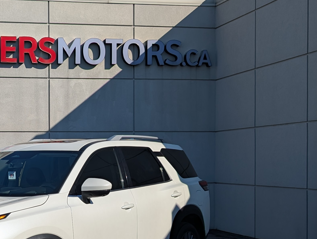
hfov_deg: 29.5
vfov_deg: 23.6
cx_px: 18
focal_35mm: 62
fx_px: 569
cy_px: 165
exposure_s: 1/2146
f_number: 1.68
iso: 20
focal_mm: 6.9
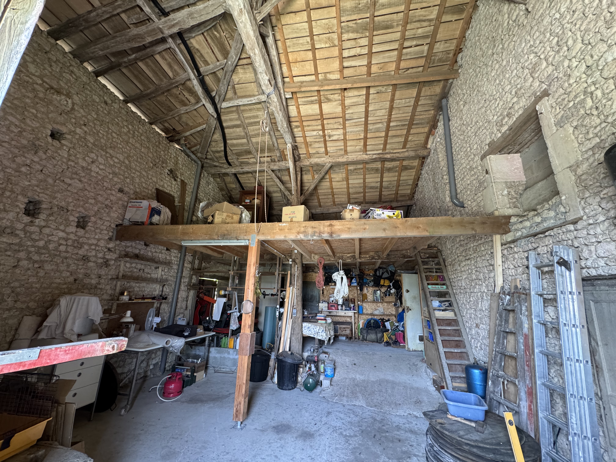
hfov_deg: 102.1
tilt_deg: +15.3
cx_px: 308
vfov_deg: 85.7
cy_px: 231
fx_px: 249
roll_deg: -1.6
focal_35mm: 14
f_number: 2.2
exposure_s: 1/79
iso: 320
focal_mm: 2.22
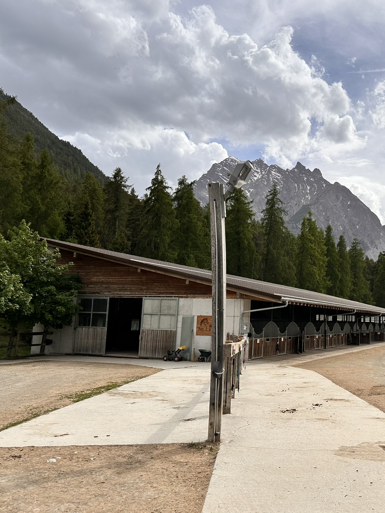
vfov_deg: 55.3
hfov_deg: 41.1
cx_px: 309
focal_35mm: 33
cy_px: 258
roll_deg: +0.7
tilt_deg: +9.6
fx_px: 489
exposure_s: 1/8929
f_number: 1.78
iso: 80
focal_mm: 6.86
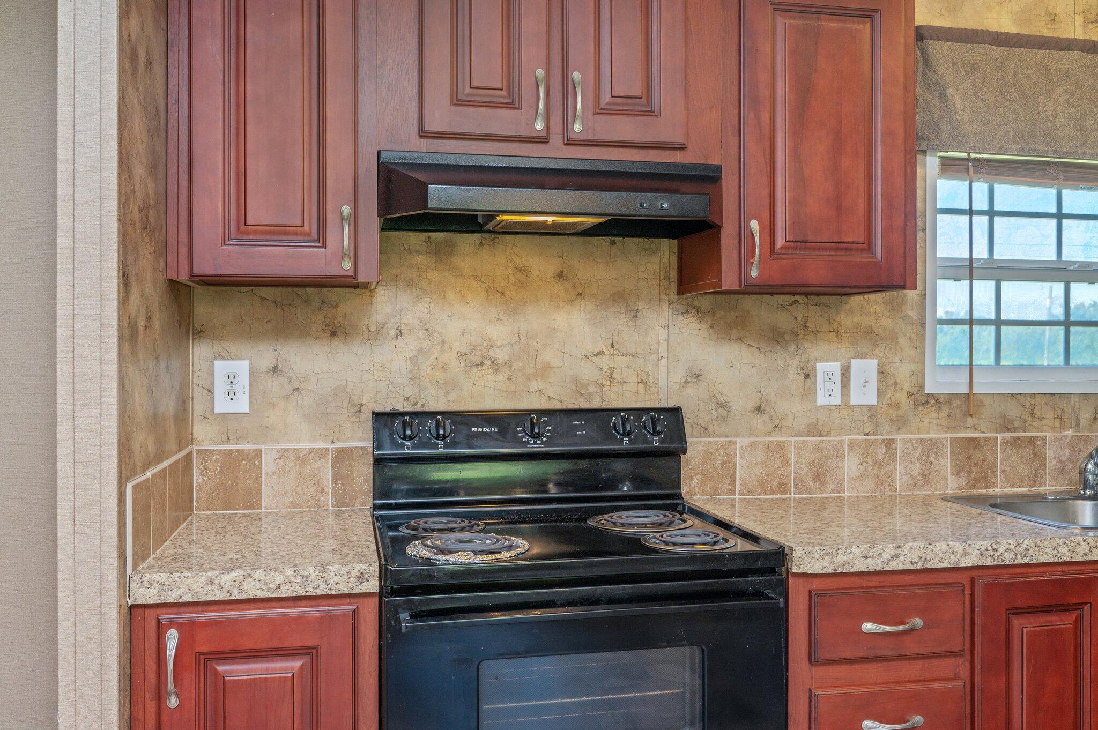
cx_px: 549
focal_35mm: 30
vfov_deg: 43.5
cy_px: 365
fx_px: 914
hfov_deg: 62.0
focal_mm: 30
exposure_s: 1/30
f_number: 9
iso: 640
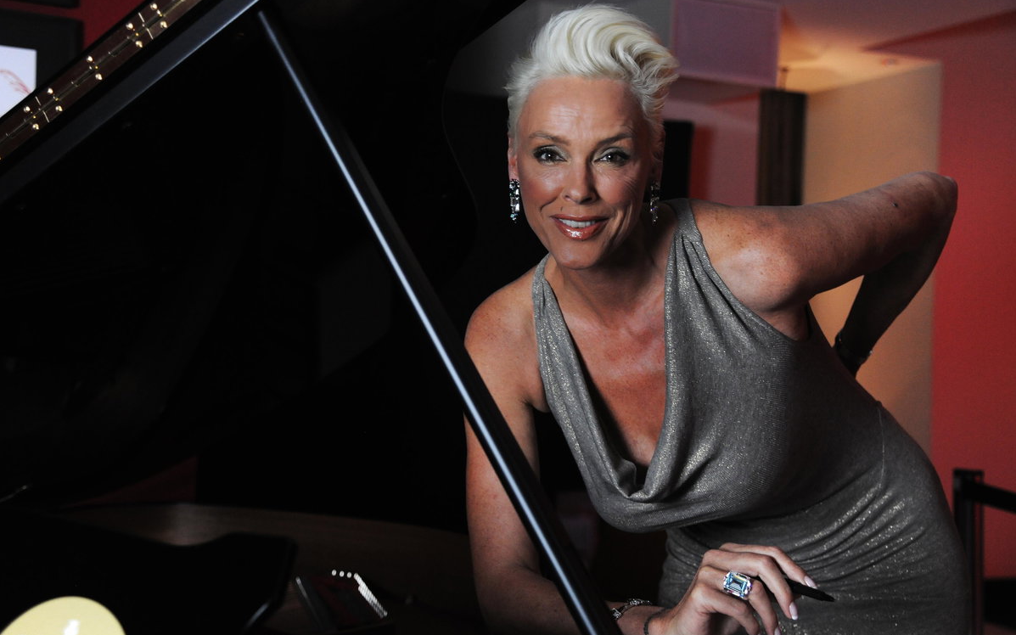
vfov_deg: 27.4
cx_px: 508
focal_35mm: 47
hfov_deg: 42.6
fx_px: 1301
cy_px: 308
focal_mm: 46
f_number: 4.5
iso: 1600
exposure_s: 1/80
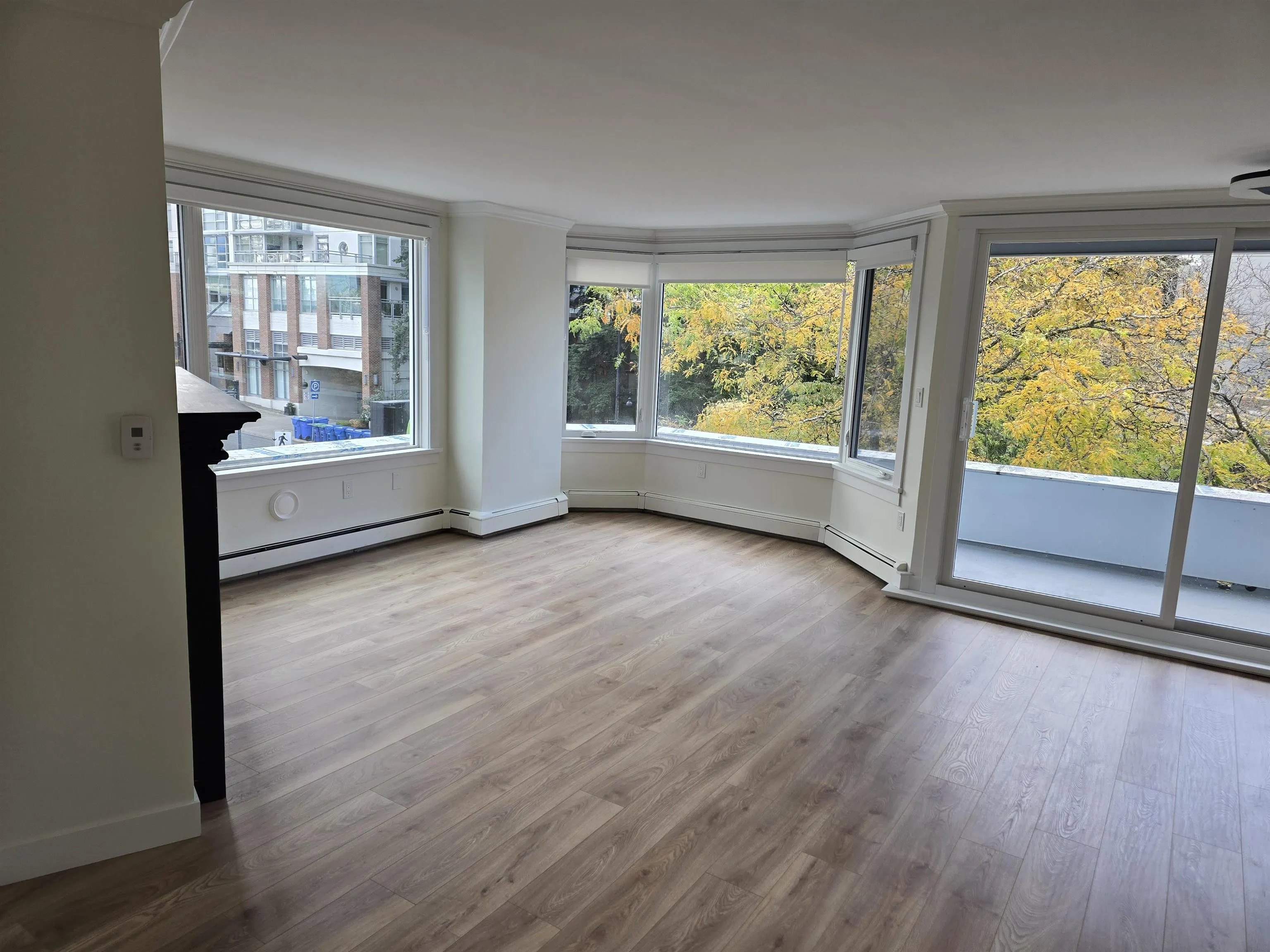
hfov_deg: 73.9
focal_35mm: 23
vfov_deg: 58.9
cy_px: 476
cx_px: 635
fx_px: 844
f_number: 1.7
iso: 64
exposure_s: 1/180
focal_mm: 6.3
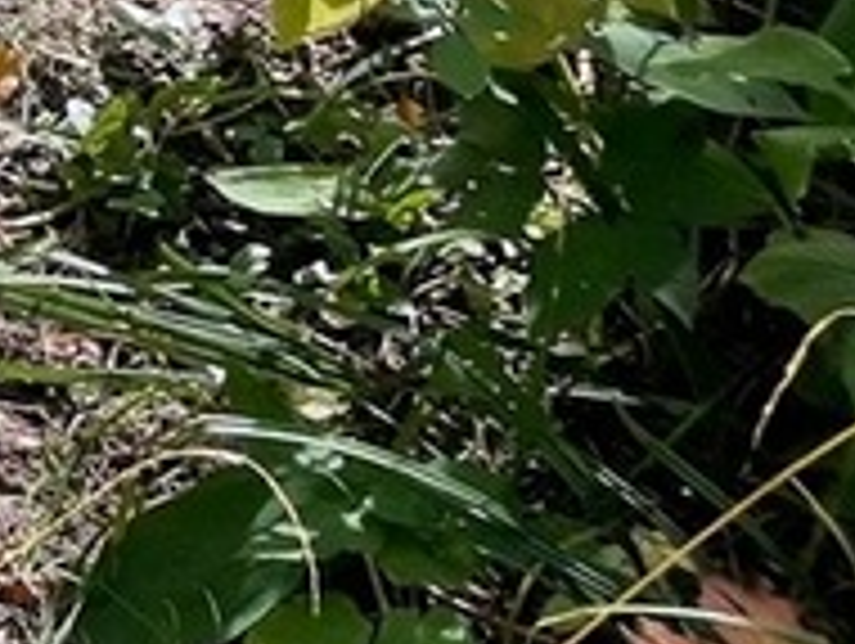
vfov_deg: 9.6
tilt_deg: -16.6
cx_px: -1413
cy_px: -784
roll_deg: +0.9
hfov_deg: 11.0
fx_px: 3462
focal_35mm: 140
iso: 32
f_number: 1.6
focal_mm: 4.2
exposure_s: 1/330
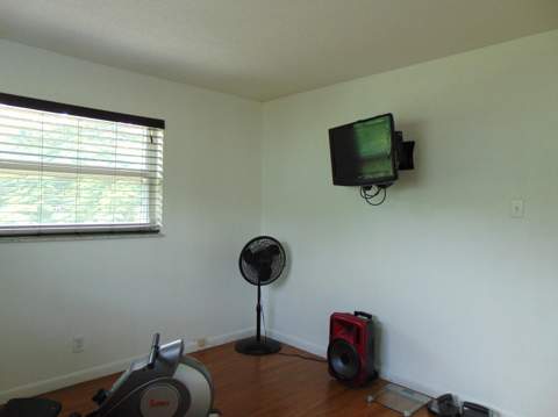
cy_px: 208
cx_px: 279
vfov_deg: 54.8
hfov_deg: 69.4
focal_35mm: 25
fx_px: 403
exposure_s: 1/30
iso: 100
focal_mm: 4.5
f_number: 3
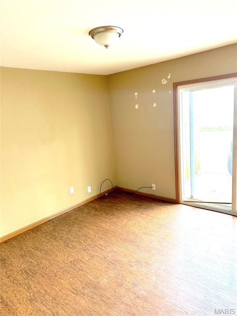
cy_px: 158
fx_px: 219
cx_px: 118
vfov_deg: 71.6
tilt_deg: -10.6
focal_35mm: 24
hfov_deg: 56.8
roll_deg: +4.3
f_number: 1.78
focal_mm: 6.86
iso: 160
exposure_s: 1/60
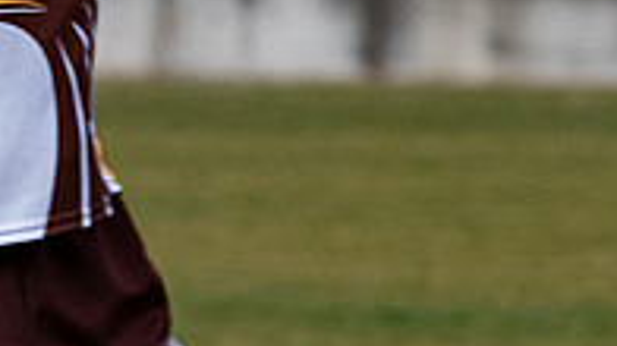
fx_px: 35613
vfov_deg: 0.6
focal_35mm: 2178
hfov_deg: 1.0
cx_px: -320
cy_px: -52
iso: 200
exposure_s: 1/1000
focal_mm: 165
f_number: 4
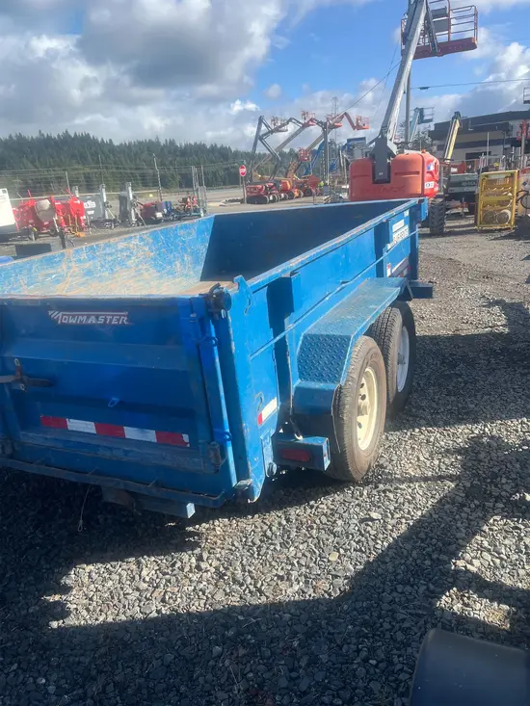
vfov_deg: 67.3
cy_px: 353
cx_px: 265
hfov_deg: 53.1
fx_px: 531
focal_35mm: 26
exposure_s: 1/1695
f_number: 1.6
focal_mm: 5.1
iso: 50
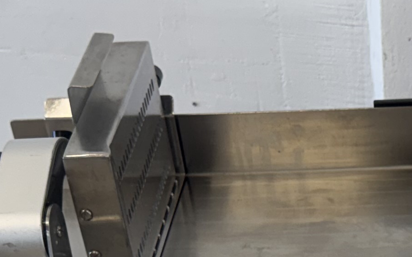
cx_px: 438
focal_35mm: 114
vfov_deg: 10.9
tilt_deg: -38.2
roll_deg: +1.8
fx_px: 1280
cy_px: 417
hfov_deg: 17.7
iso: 100
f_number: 1.78
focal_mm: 6.76
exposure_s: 1/100
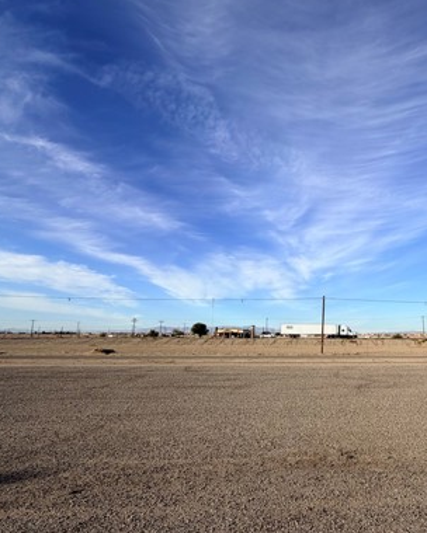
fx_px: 363
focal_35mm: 23
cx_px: 327
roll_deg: -1.1
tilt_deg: +9.7
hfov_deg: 57.4
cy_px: 275
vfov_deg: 72.6
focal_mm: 2.22
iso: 20
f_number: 2.2
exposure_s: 1/942
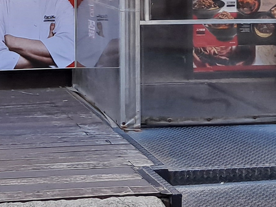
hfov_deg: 17.5
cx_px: 26
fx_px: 885
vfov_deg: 12.5
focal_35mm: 111
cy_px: -135
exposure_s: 1/130
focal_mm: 4.6
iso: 32
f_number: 2
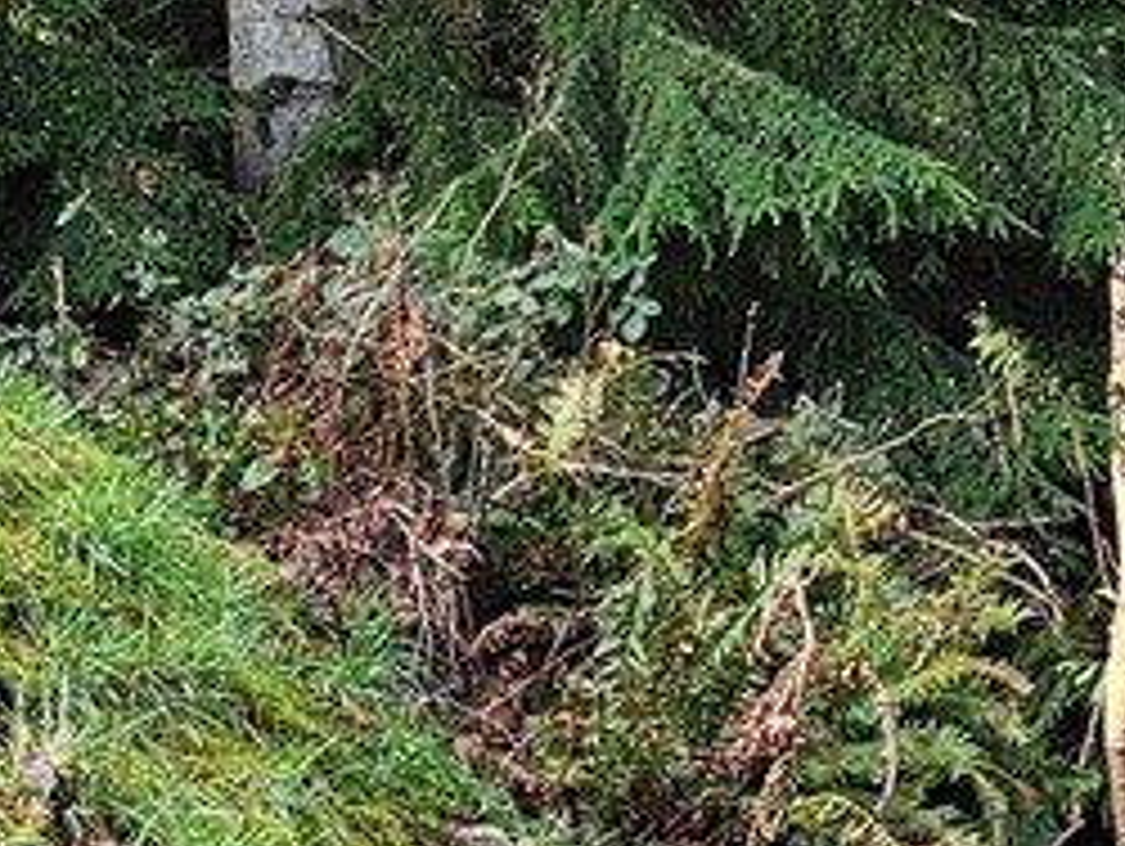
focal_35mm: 147
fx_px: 4782
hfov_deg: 13.4
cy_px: 752
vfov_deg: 10.1
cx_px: 500
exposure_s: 1/180
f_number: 1.8
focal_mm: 5.4
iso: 32
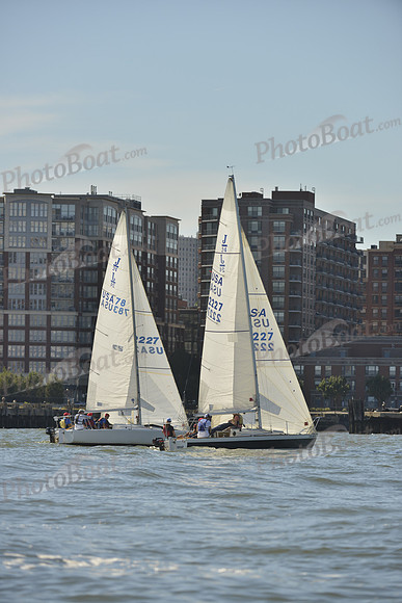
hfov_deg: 6.9
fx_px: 3348
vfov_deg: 10.3
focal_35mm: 200
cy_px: 302
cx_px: 201
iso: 200
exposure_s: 1/1250
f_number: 5.6
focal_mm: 200
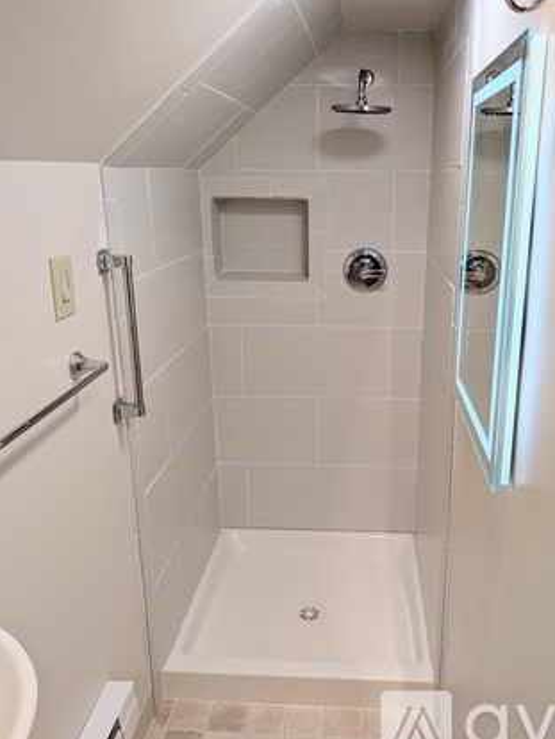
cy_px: 316
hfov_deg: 48.0
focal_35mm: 29
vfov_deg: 61.4
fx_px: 619
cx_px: 334
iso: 25
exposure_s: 1/934
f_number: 1.68
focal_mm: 6.9
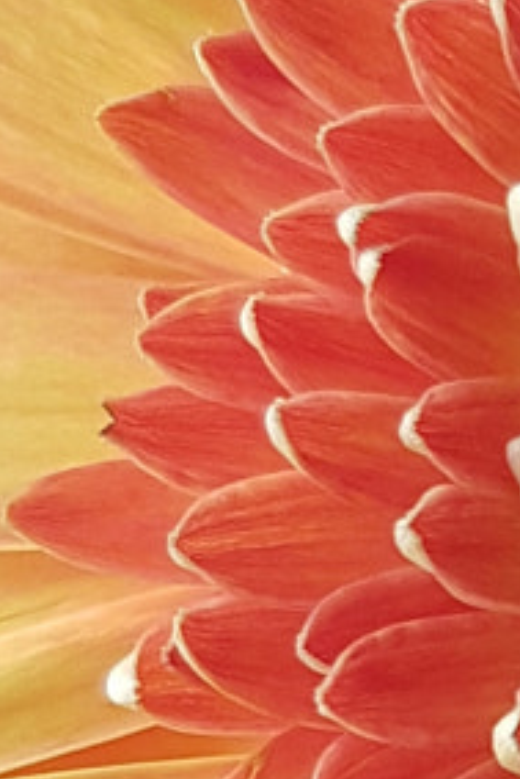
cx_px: 1356
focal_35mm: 153
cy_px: 650
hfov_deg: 8.1
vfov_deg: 13.3
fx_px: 3311
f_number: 1.7
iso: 50
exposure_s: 1/100
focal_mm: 4.2
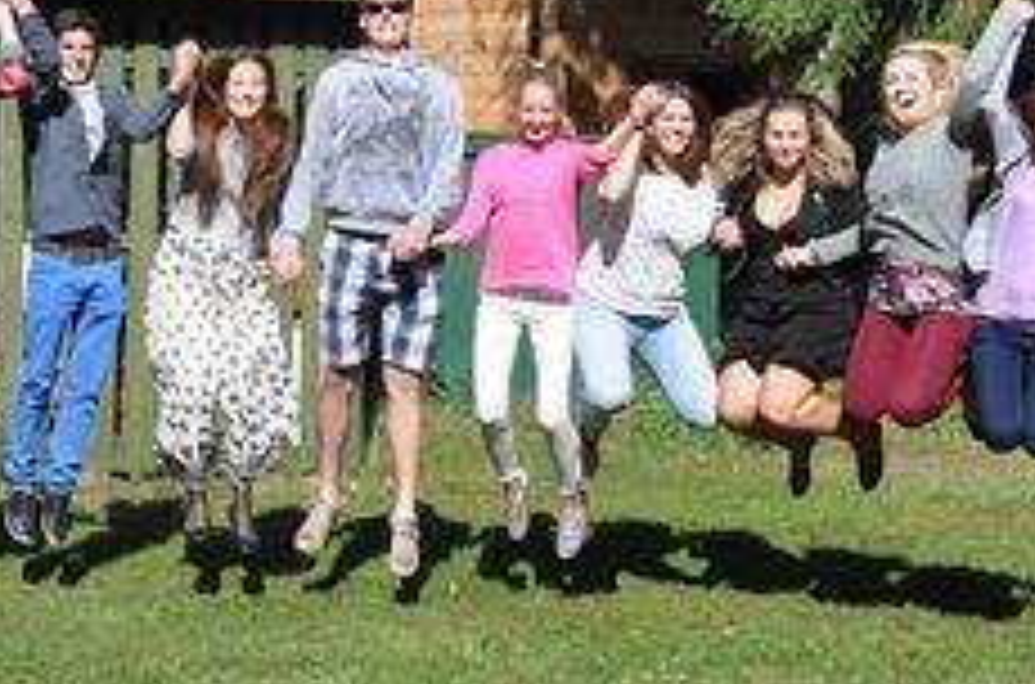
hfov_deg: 21.7
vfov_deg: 14.7
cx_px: 117
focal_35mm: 92
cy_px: 133
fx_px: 2638
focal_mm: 22
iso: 640
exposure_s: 1/1600
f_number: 6.3
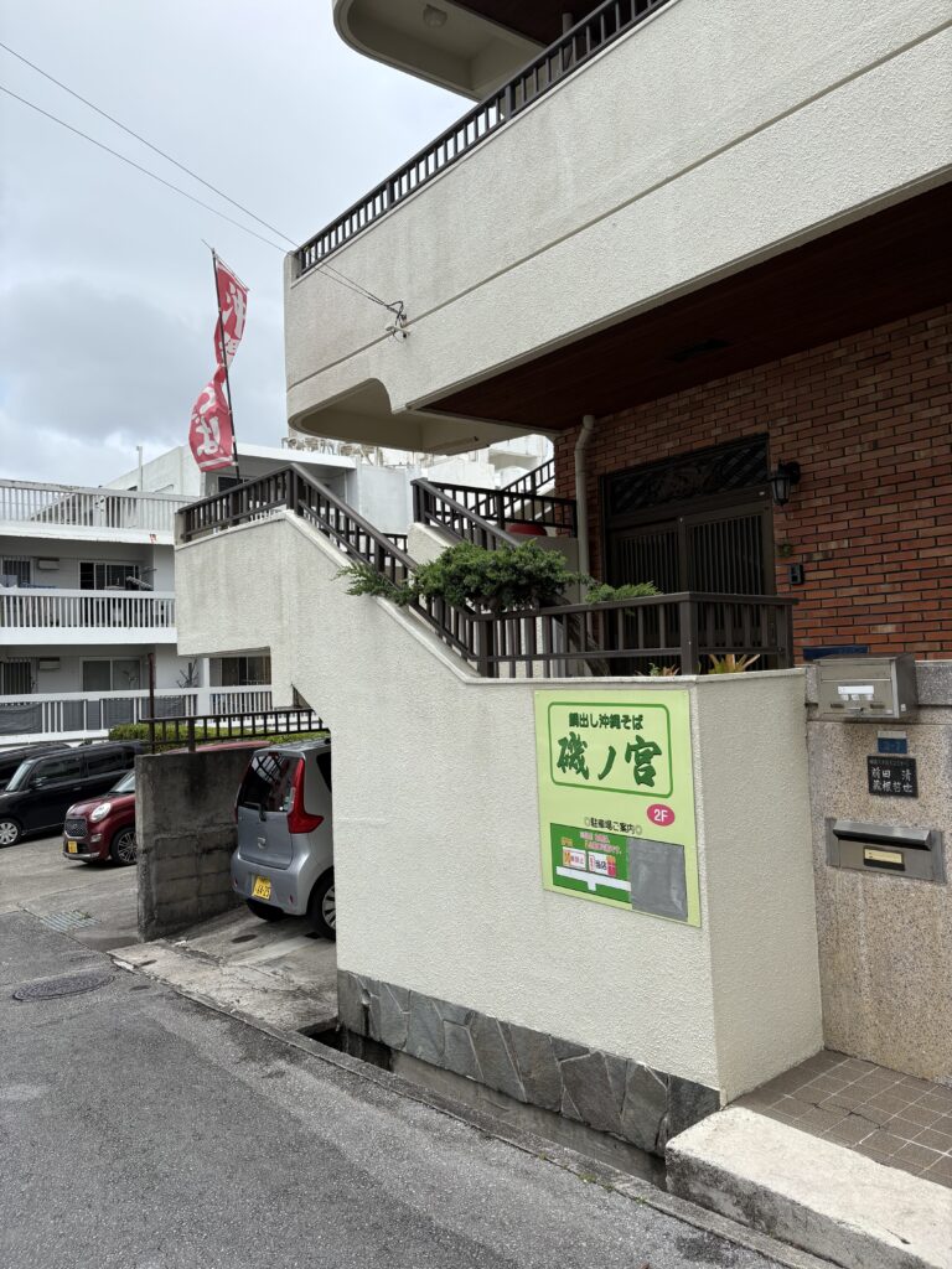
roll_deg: +2.7
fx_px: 953
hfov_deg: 53.1
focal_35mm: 26
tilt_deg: +4.0
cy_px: 634
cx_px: 476
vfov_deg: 67.3
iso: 50
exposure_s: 1/3623
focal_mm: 5.96
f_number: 1.6
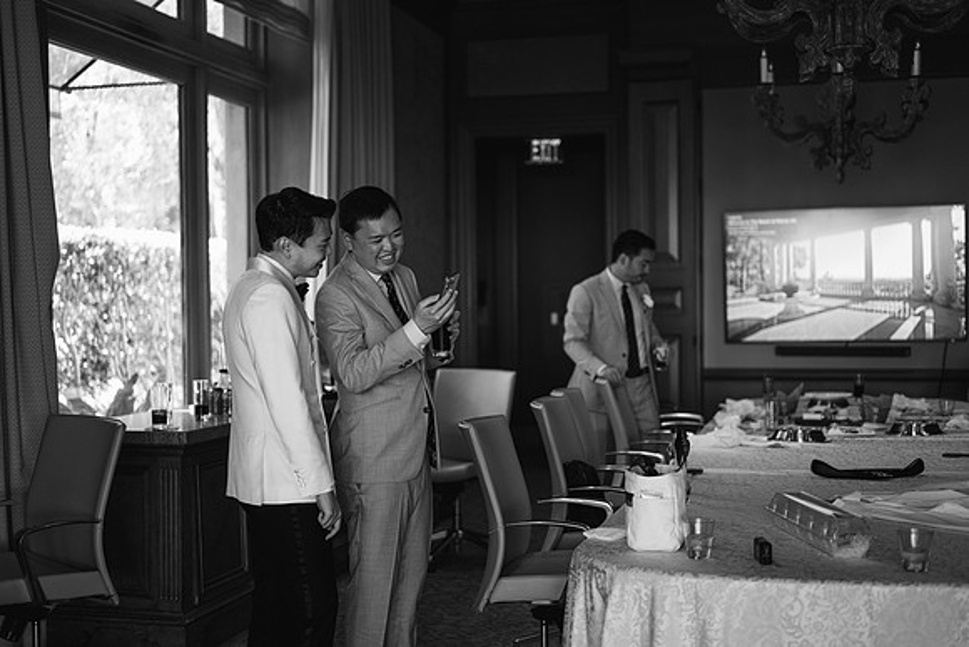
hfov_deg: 39.6
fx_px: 1346
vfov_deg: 27.0
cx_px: 484
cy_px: 324
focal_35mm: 50
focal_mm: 50
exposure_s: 1/250
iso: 250
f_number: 1.8
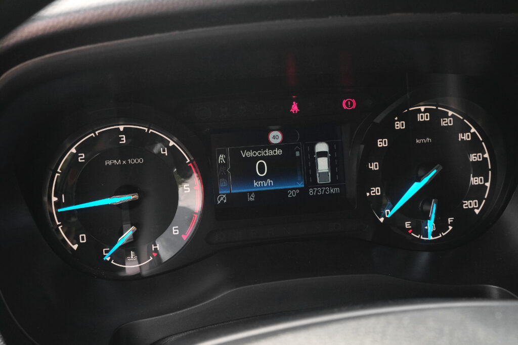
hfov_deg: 46.4
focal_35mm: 42
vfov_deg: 31.9
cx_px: 259
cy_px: 172
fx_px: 604
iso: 2000
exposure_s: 1/180
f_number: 9
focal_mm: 28
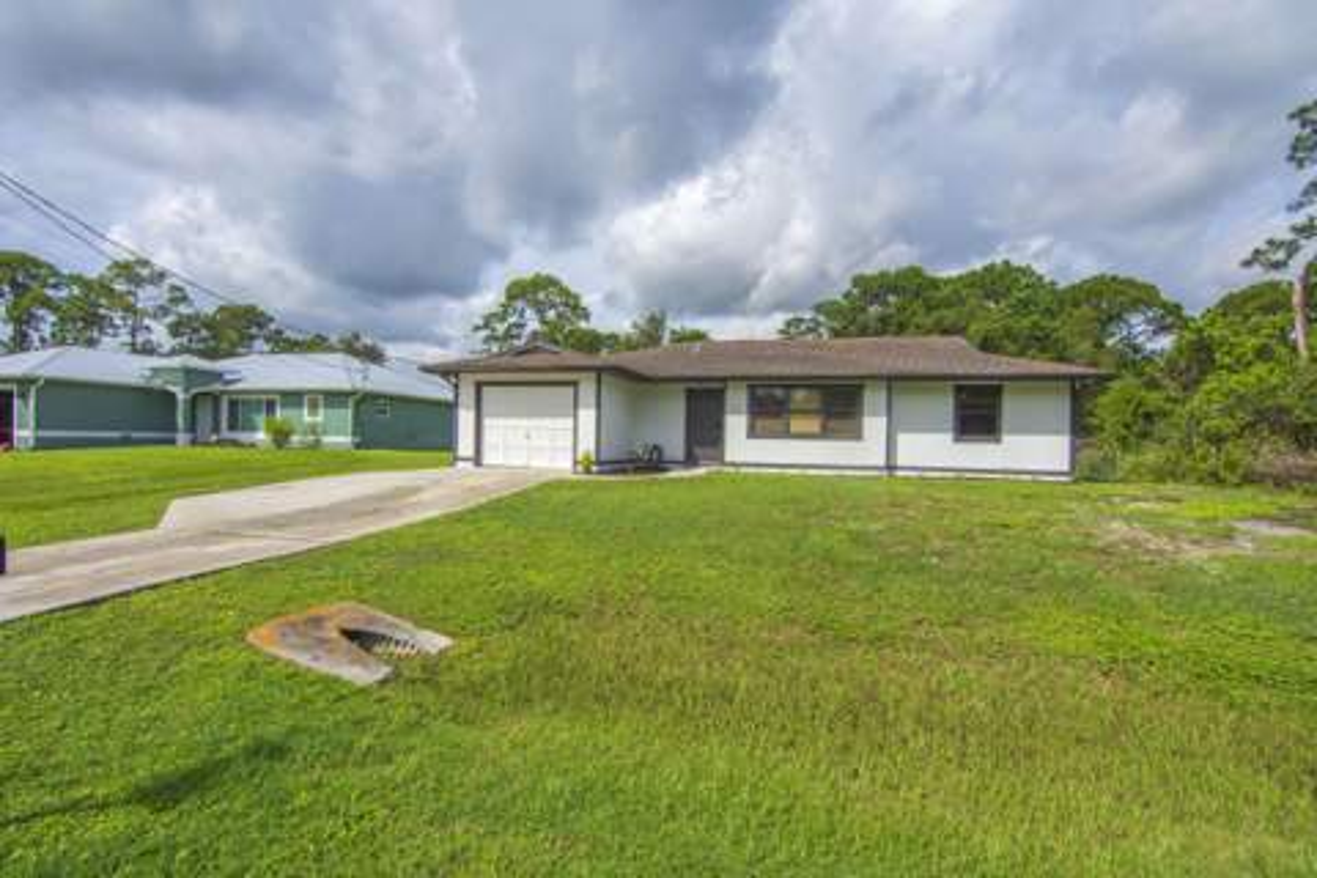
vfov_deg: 53.1
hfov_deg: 73.7
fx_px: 878
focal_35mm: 24
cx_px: 658
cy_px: 439
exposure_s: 1/500
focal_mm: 16
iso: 200
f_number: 8
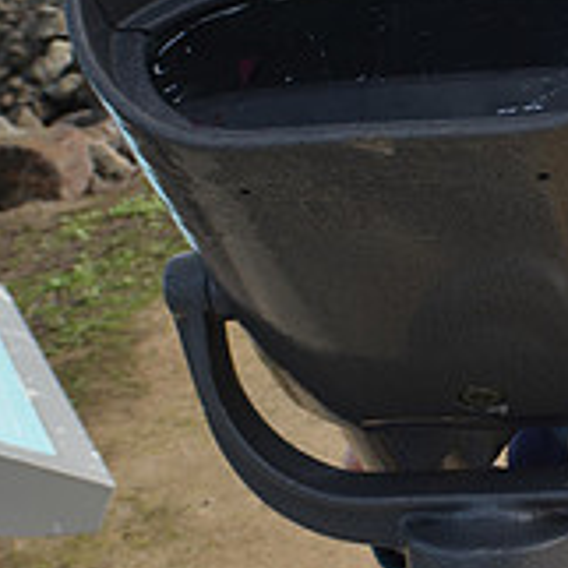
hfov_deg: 14.1
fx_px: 2209
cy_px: 173
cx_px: 730
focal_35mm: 119
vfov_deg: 14.6
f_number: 8
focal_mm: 26
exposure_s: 1/250
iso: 125
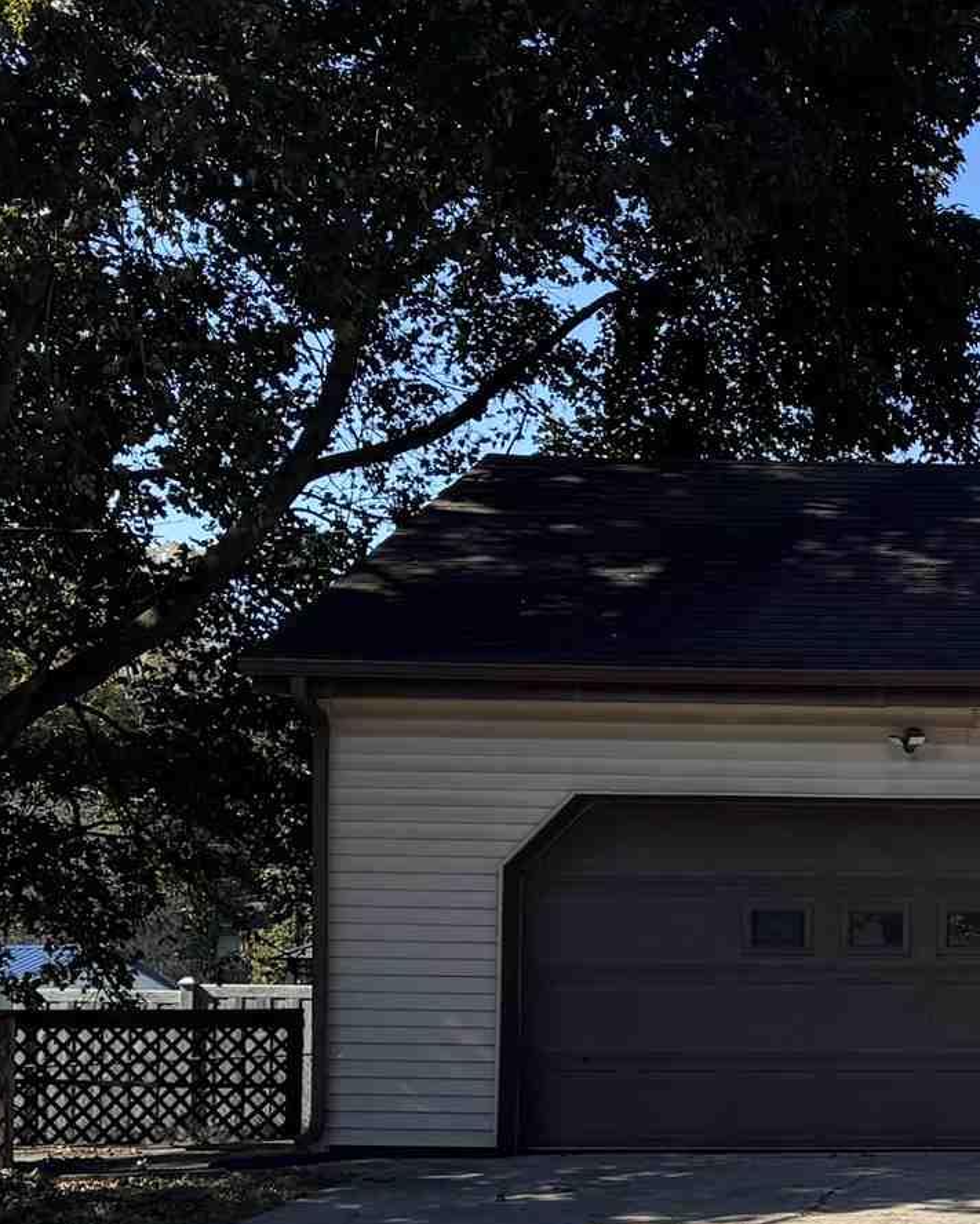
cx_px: 1487
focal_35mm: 81
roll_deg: -0.6
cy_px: 958
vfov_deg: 23.3
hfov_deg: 17.1
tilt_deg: +1.0
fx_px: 2935
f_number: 1.78
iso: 80
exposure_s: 1/3413
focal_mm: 6.76
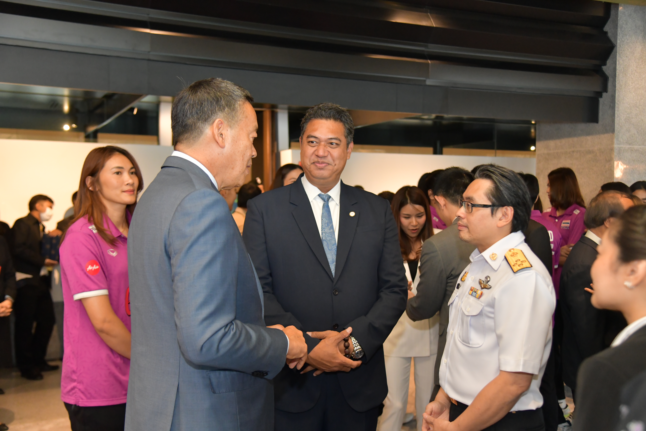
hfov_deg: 50.7
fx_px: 682
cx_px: 323
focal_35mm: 38
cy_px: 216
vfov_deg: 35.1
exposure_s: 1/200
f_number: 4
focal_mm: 38
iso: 2500
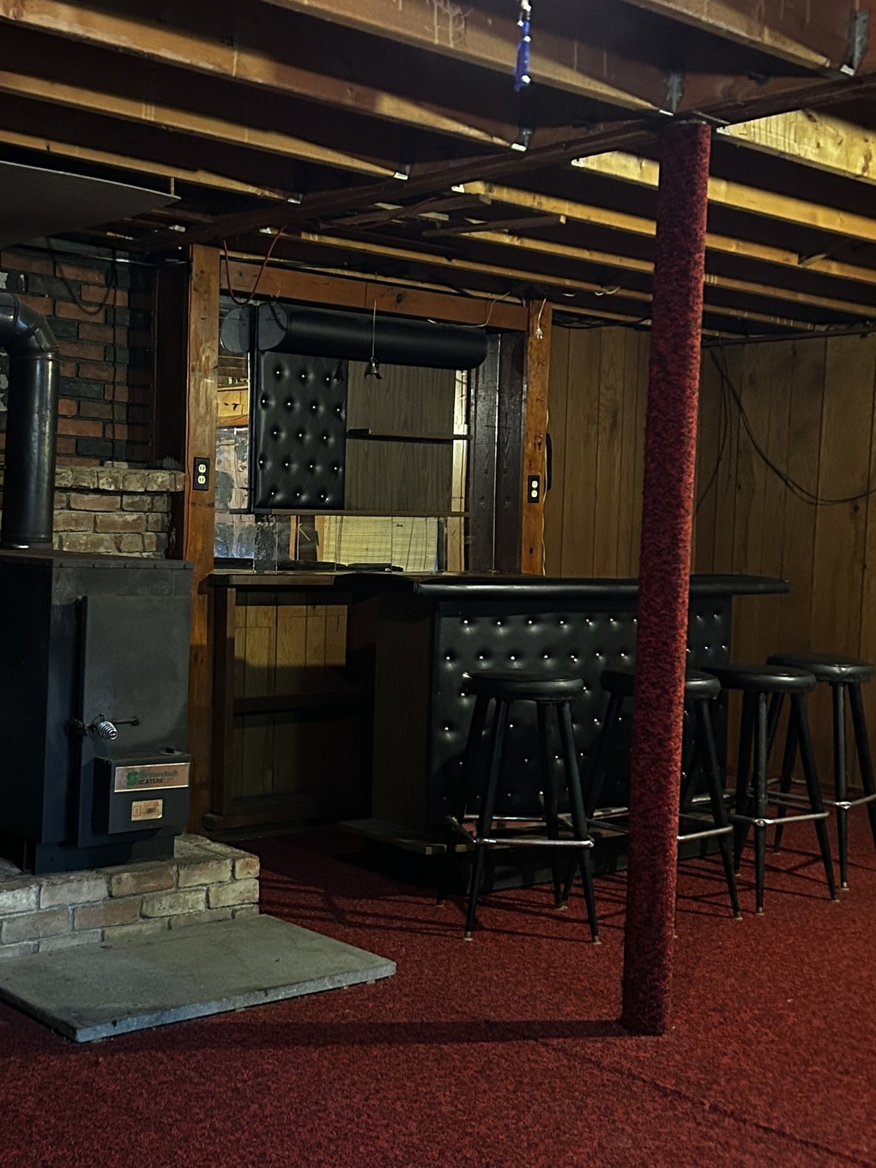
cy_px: 566
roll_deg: -1.7
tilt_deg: -3.2
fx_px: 1484
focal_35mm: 44
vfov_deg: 42.9
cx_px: 153
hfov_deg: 31.9
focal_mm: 5.7
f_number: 1.5
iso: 800
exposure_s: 1/30
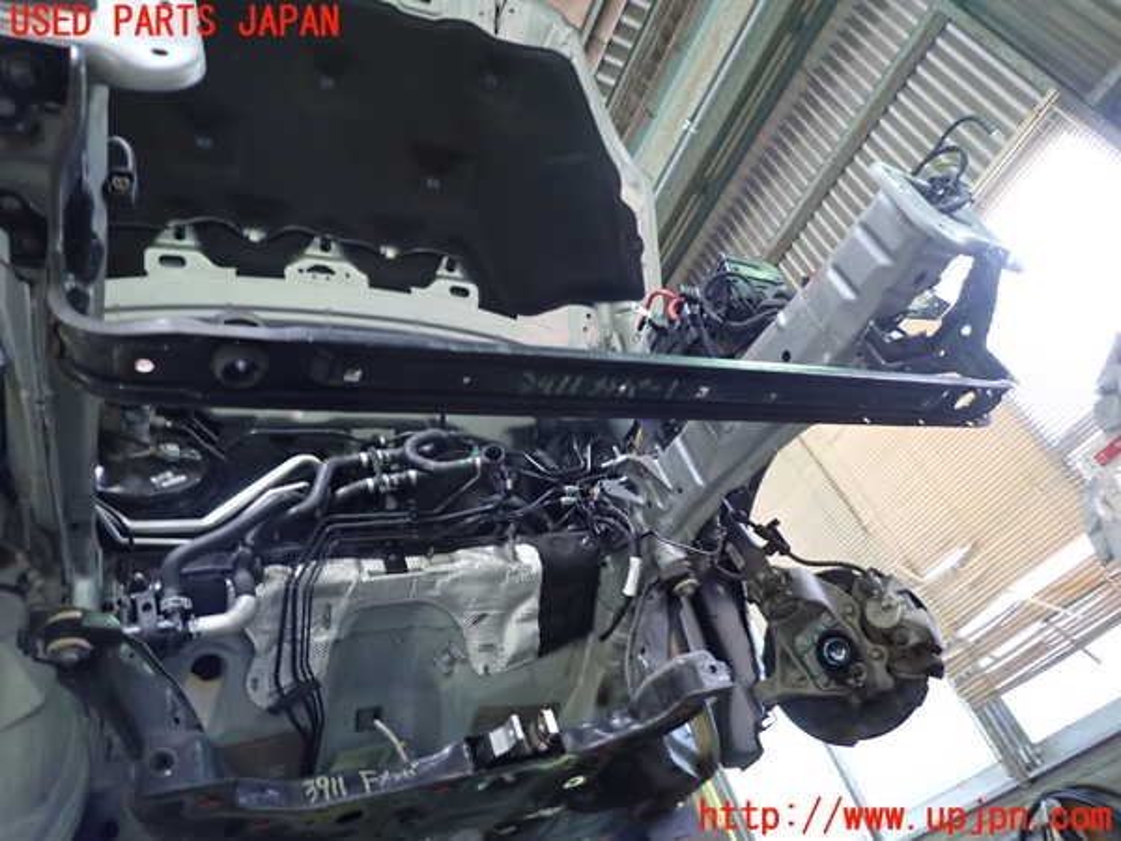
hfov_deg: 69.4
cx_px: 560
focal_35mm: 25
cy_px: 420
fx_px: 810
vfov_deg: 54.9
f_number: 2
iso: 400
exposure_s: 1/30
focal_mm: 4.5
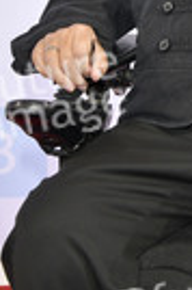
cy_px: -4
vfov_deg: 15.4
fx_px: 1051
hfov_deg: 10.2
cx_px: 250
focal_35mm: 131
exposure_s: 1/160
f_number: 6.3
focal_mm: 44
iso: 320
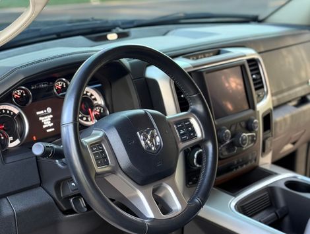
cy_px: 117
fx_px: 431
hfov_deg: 39.6
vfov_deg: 30.3
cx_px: 155
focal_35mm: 48
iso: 200
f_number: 1.78
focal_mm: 6.76
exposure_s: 1/60
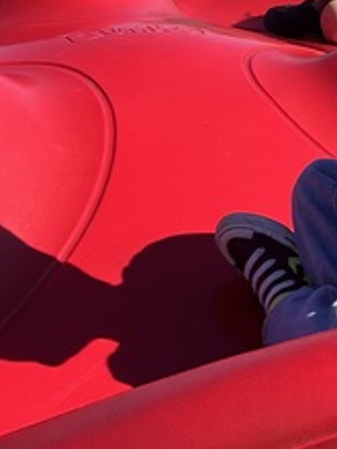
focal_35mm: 121
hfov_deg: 12.2
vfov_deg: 16.2
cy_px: 94
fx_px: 1571
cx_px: 176
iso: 50
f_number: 1.5
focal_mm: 5.7
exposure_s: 1/3356
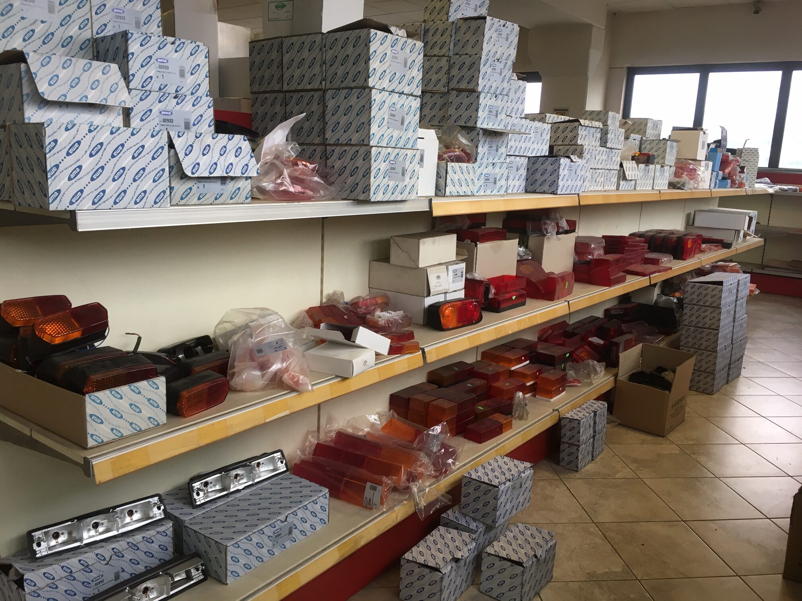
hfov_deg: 61.7
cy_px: 300
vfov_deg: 48.2
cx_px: 401
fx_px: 672
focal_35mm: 29
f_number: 2.2
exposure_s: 1/33
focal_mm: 4.15
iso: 80
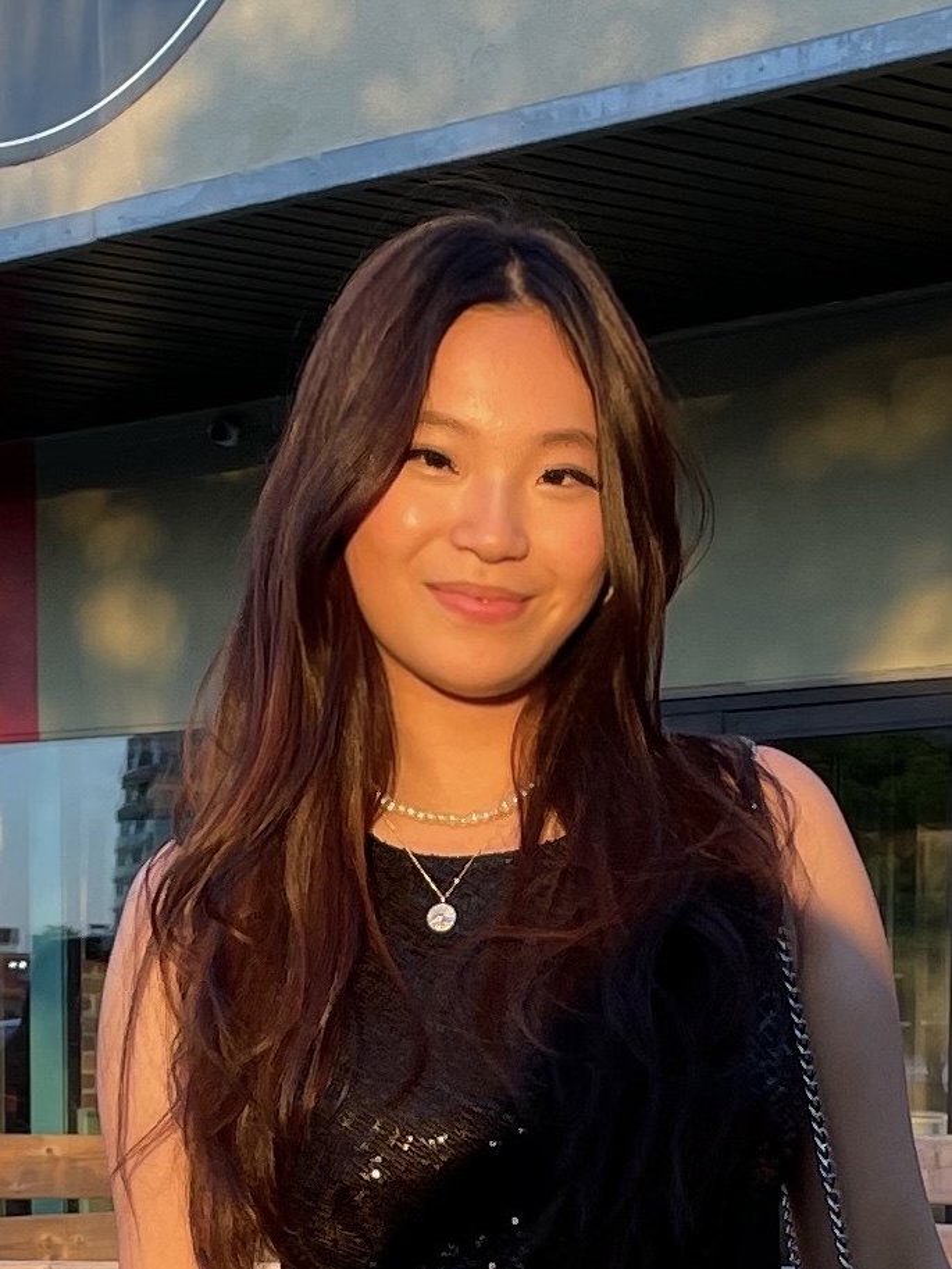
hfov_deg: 53.1
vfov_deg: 67.3
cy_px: 634
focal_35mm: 26
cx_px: 476
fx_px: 953
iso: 32
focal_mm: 4.2
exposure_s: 1/231
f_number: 1.6
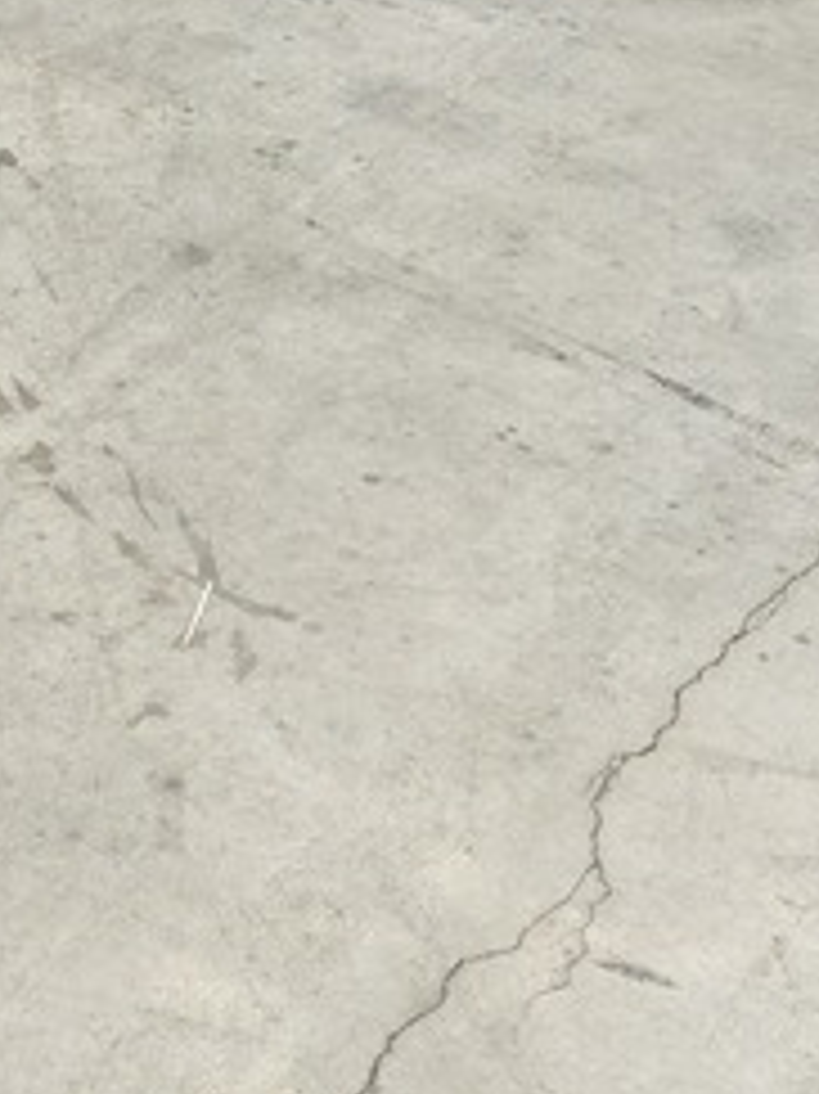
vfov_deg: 16.8
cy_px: -860
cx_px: -22
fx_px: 3063
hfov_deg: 14.9
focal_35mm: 97
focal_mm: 6.3
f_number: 1.7
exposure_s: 1/49.4
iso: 100
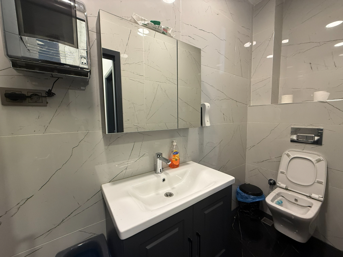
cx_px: 172
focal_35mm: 14
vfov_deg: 85.7
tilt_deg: -5.1
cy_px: 128
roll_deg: -0.8
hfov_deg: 102.1
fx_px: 139
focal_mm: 2.22
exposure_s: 1/50
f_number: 2.2
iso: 200
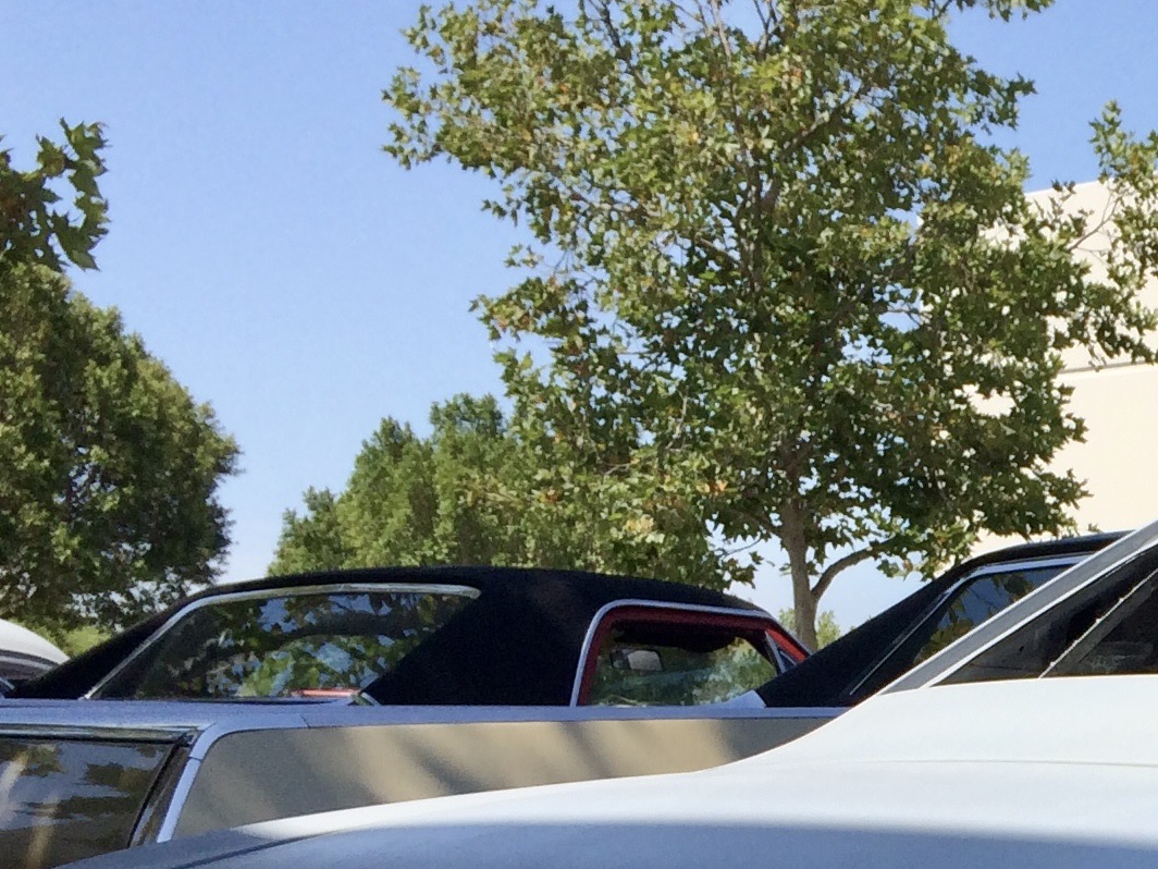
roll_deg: +0.8
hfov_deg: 19.6
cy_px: 1165
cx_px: 1665
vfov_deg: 15.7
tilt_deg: -9.1
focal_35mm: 89
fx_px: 2977
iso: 32
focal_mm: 4.15
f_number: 2.2
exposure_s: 1/1709
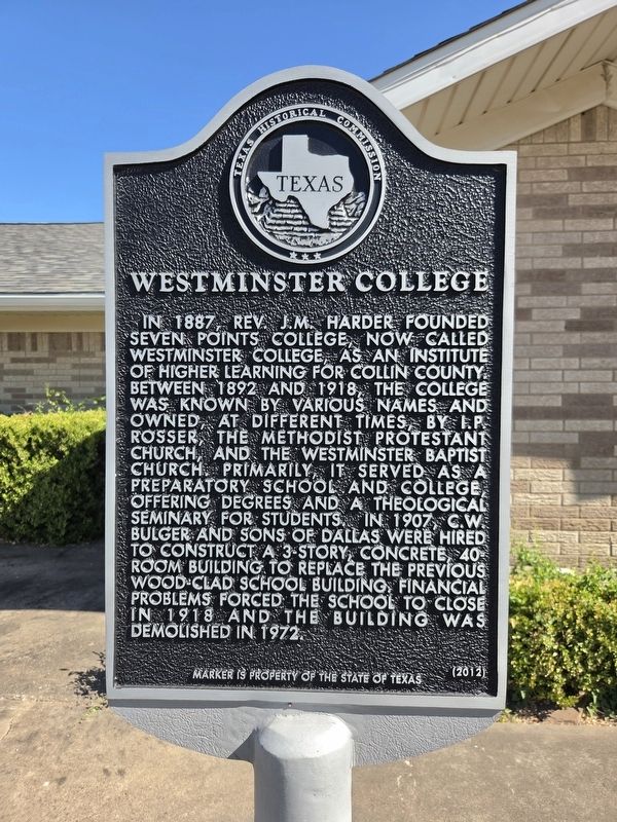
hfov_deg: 58.9
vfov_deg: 73.9
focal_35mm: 23
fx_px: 547
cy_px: 411
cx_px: 308
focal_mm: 5.4
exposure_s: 1/2032
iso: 80
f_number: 1.8
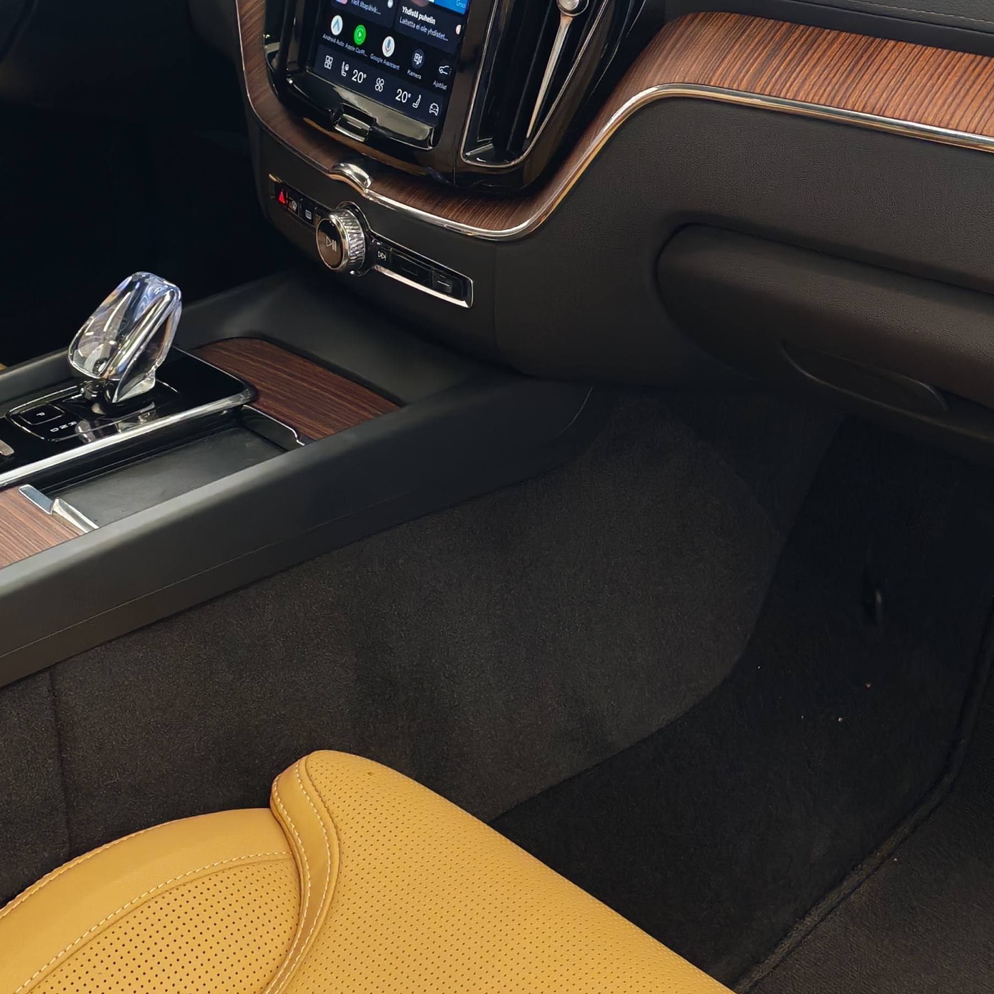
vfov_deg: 27.6
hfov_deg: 27.7
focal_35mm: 62
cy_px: 344
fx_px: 2014
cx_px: 523
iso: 1278
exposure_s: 1/100
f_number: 1.9
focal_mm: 6.12
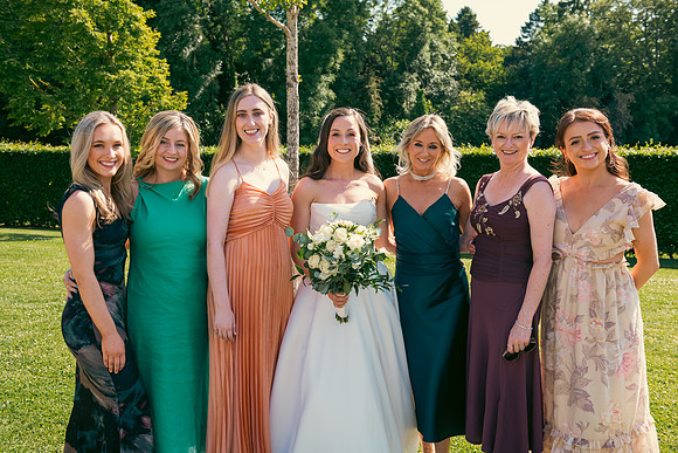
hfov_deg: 53.1
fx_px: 678
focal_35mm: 36
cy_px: 226
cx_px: 339
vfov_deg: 36.9
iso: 200
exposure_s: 1/400
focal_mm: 36
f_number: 5.6
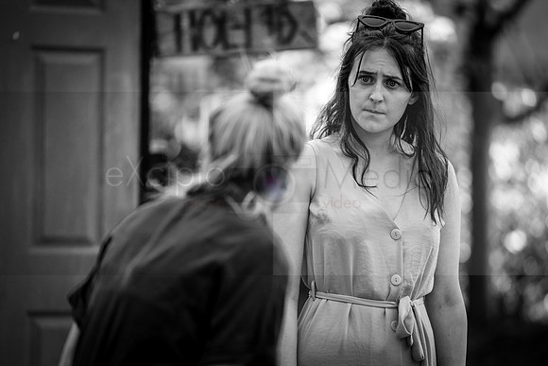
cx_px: 291
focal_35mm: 233
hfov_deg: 8.8
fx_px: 3543
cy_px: 213
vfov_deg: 5.9
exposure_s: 1/250
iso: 250
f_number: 2.8
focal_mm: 200
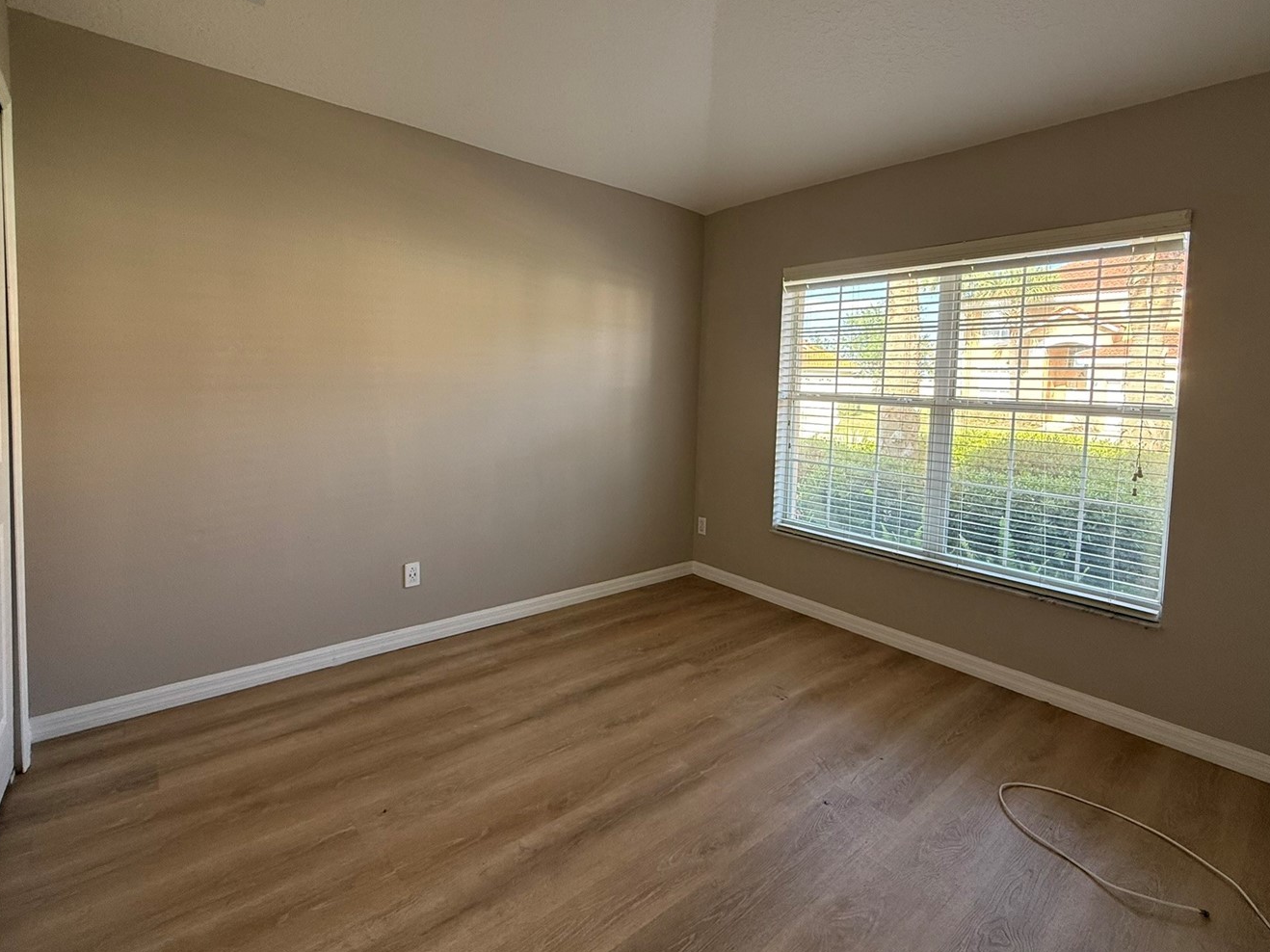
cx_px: 668
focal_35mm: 17
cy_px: 417
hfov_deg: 91.0
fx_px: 624
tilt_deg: -2.9
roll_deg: -2.1
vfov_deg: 74.4
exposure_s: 1/99
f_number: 2.2
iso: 80
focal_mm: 2.22
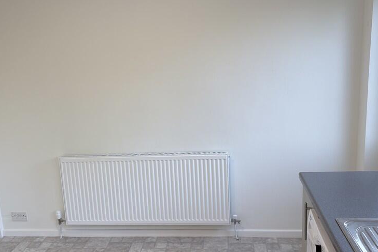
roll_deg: +4.1
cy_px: 139
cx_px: 172
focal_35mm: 38
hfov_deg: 50.6
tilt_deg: -13.6
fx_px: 399
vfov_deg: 35.0
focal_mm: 5.96
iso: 50
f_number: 1.6
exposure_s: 1/100
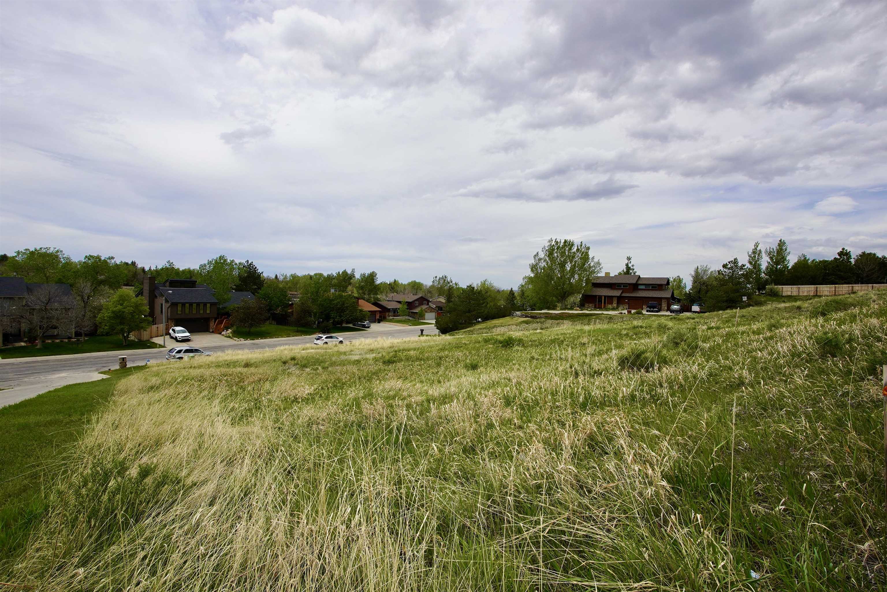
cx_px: 444
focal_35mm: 16
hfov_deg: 96.7
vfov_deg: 73.7
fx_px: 394
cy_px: 296
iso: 100
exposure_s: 1/200
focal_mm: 11
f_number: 10
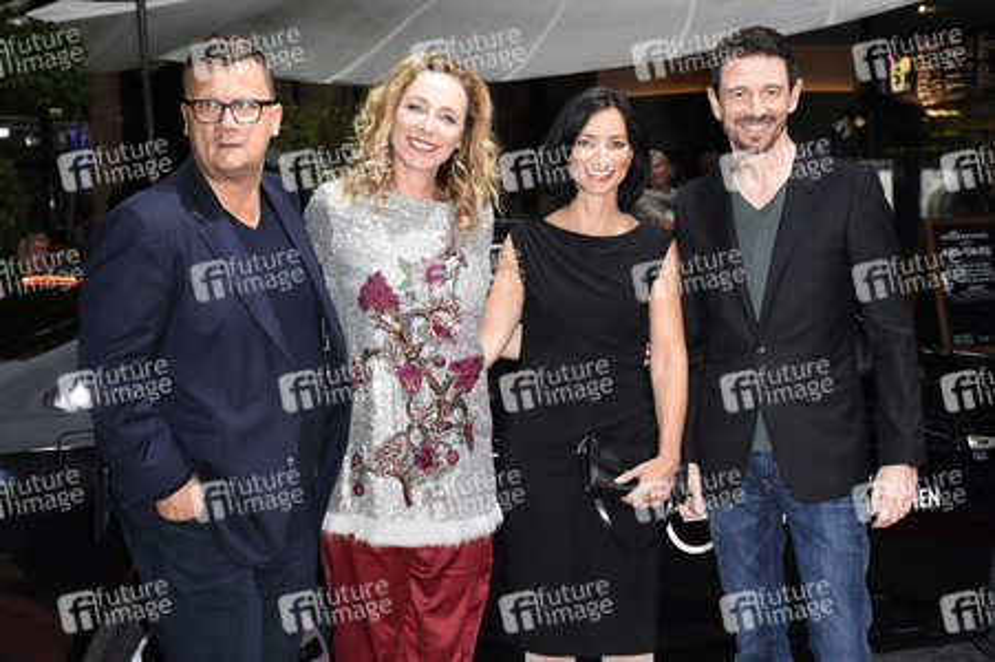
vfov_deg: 18.2
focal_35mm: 75
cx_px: 498
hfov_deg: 27.0
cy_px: 331
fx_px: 2071
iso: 640
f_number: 6.3
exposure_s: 1/160
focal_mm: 50
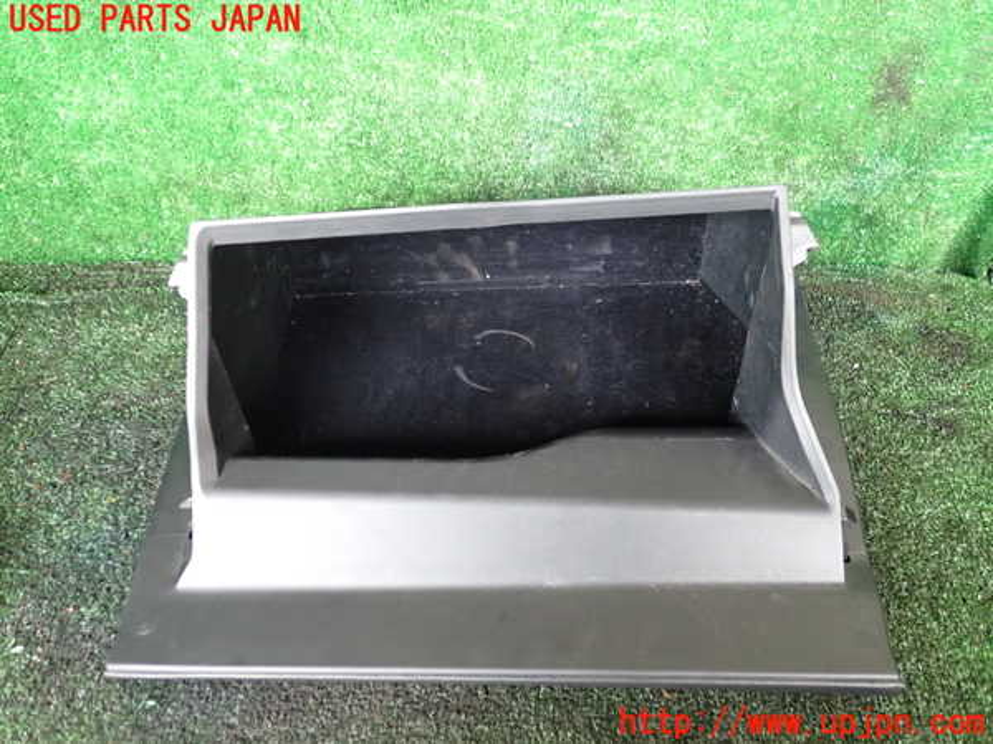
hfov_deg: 60.0
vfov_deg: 46.8
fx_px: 861
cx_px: 496
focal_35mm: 30
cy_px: 372
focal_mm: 5.4
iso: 800
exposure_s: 1/30
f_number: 2.3
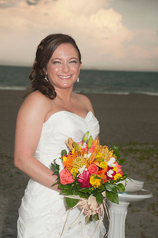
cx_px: 79
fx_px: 693
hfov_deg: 13.0
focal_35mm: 105
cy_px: 119
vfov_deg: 19.5
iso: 400
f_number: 5.6
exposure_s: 1/200
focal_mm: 70
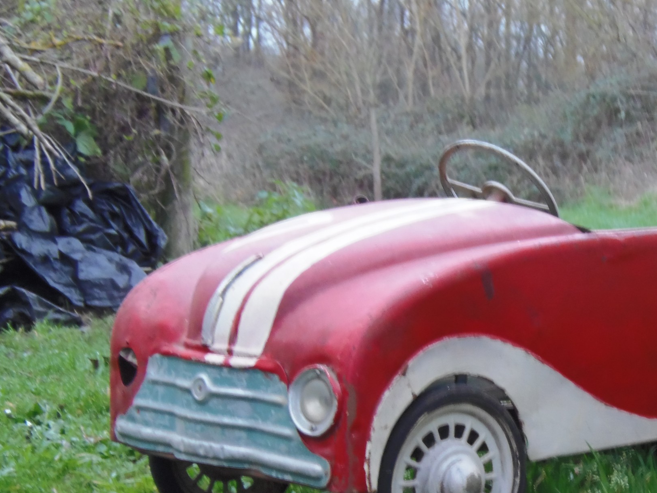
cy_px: 347
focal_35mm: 78
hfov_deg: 24.7
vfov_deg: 18.8
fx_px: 1480
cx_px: 512
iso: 200
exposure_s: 1/5
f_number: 3.8
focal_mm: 9.1
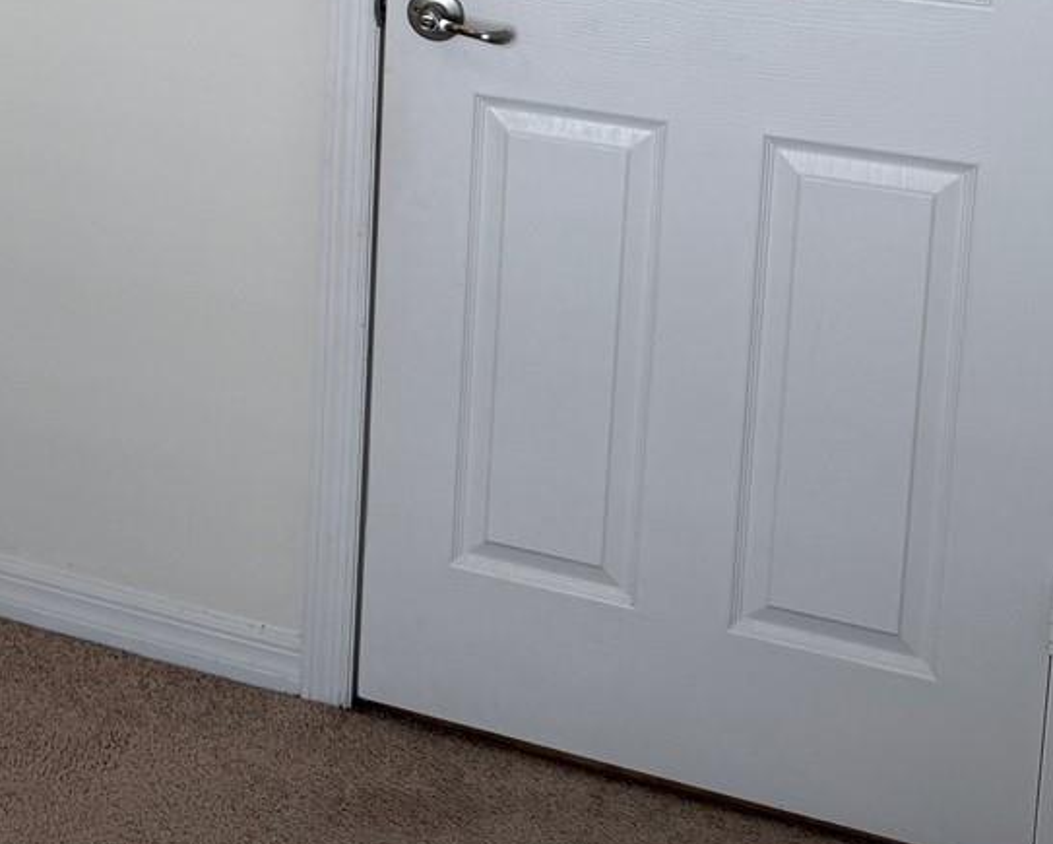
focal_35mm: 69
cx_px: -219
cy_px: -291
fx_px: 2152
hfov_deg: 24.8
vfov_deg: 20.1
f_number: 1.78
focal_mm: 6.76
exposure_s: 1/121
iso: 64
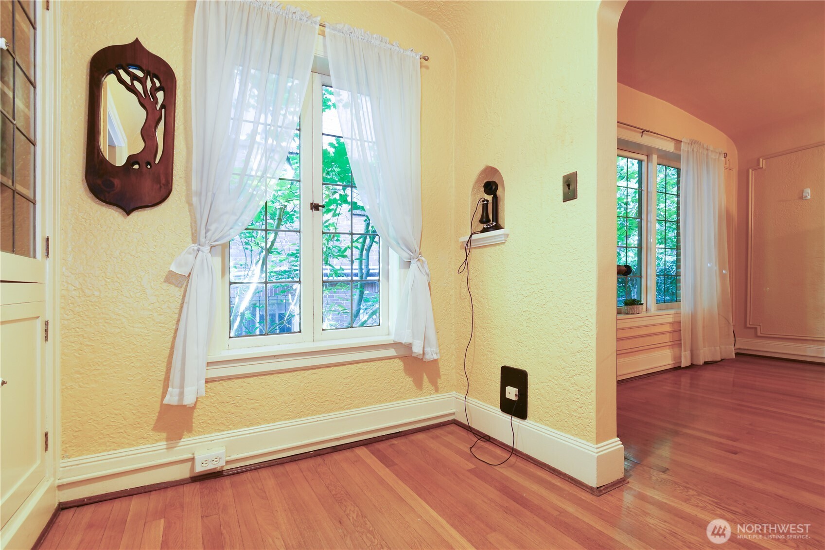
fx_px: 367
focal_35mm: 16
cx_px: 412
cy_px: 275
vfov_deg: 73.7
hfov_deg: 96.7
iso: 200
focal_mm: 11
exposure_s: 1.3
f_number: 9
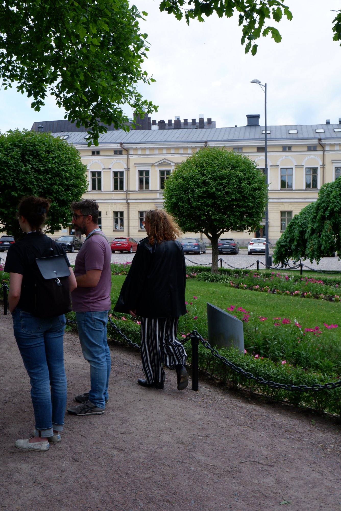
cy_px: 256
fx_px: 553
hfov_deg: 34.3
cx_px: 170
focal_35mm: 39
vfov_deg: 49.5
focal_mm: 26.4
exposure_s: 1/125
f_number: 10
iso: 200
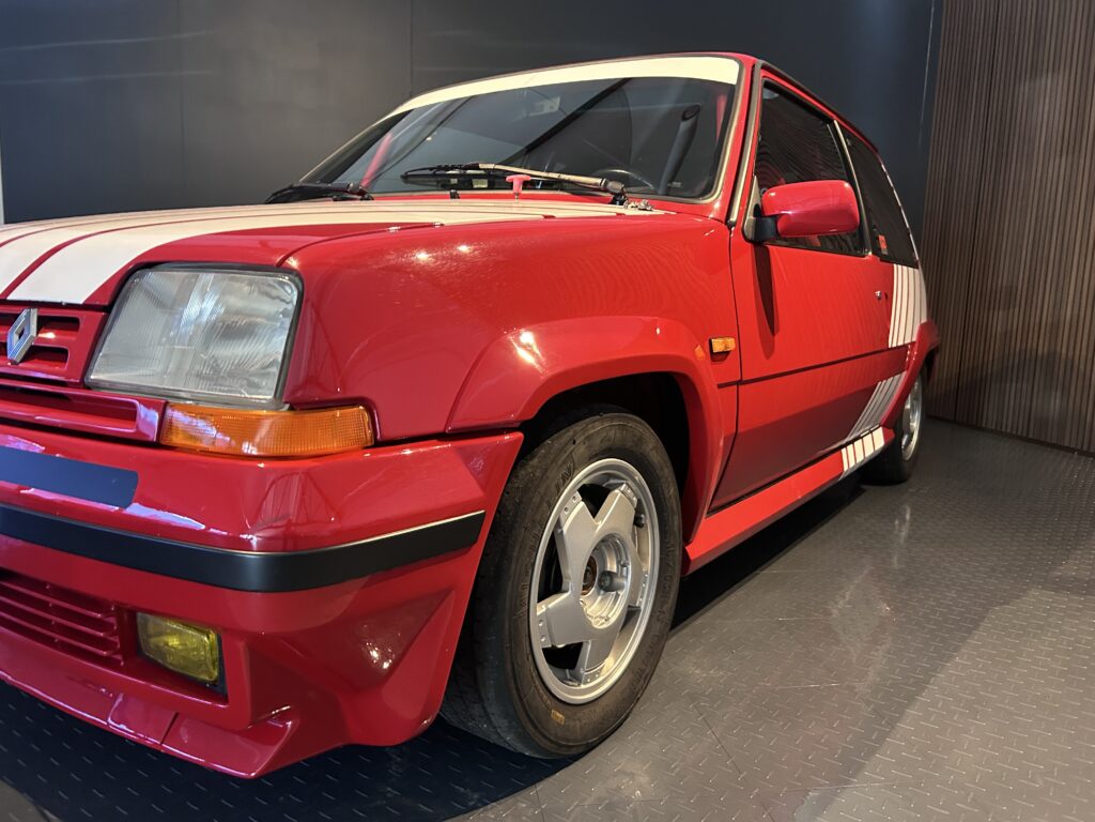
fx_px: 822
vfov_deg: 53.1
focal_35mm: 26
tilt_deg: -7.0
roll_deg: -1.2
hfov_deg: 67.3
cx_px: 548
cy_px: 411
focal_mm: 5.7
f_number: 1.5
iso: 400
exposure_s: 1/33
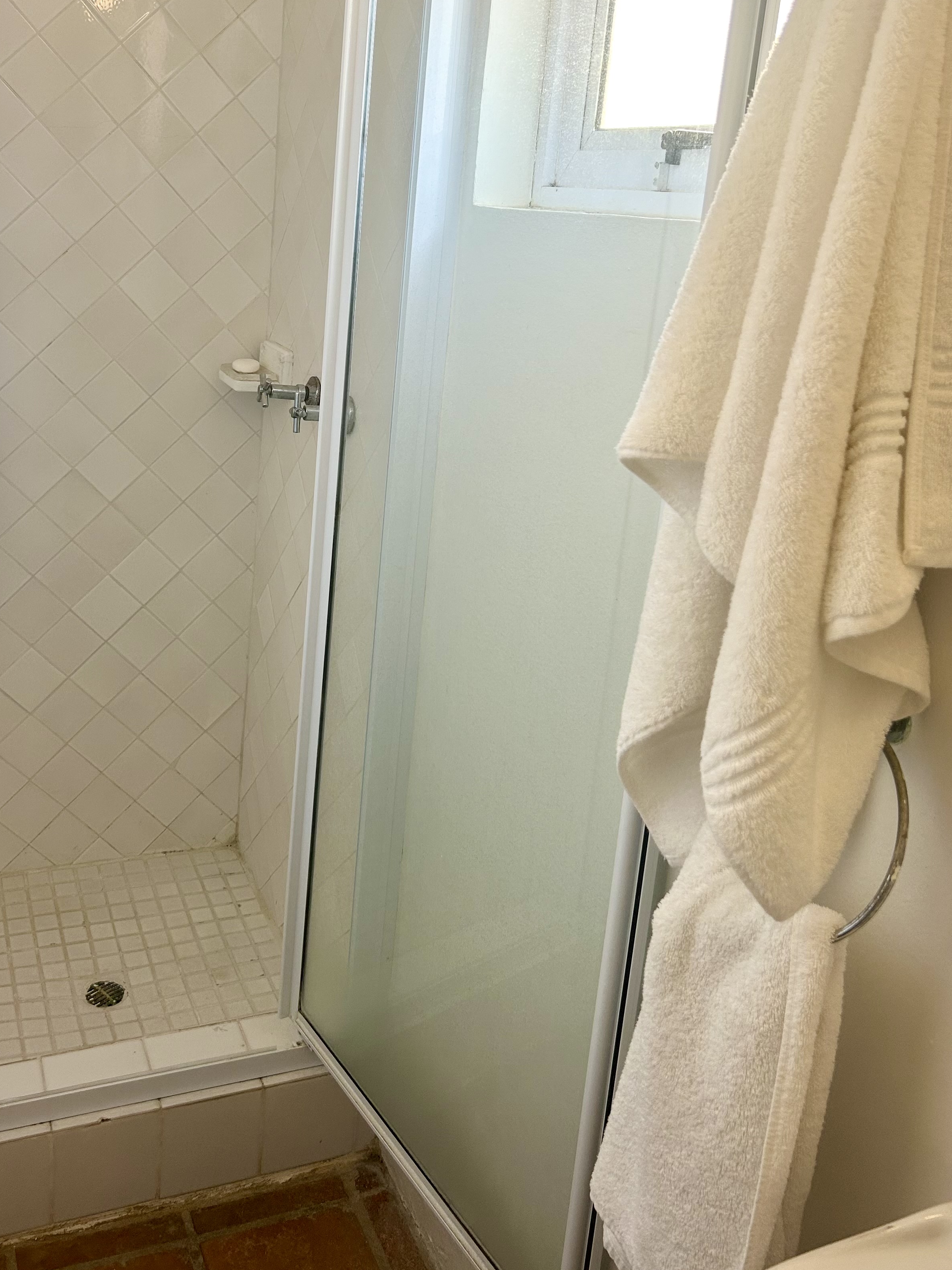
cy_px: 488
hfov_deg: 42.8
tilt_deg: -13.6
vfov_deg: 54.8
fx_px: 1210
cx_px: 407
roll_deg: -5.2
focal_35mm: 33
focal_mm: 5.7
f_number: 1.5
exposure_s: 1/50
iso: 64
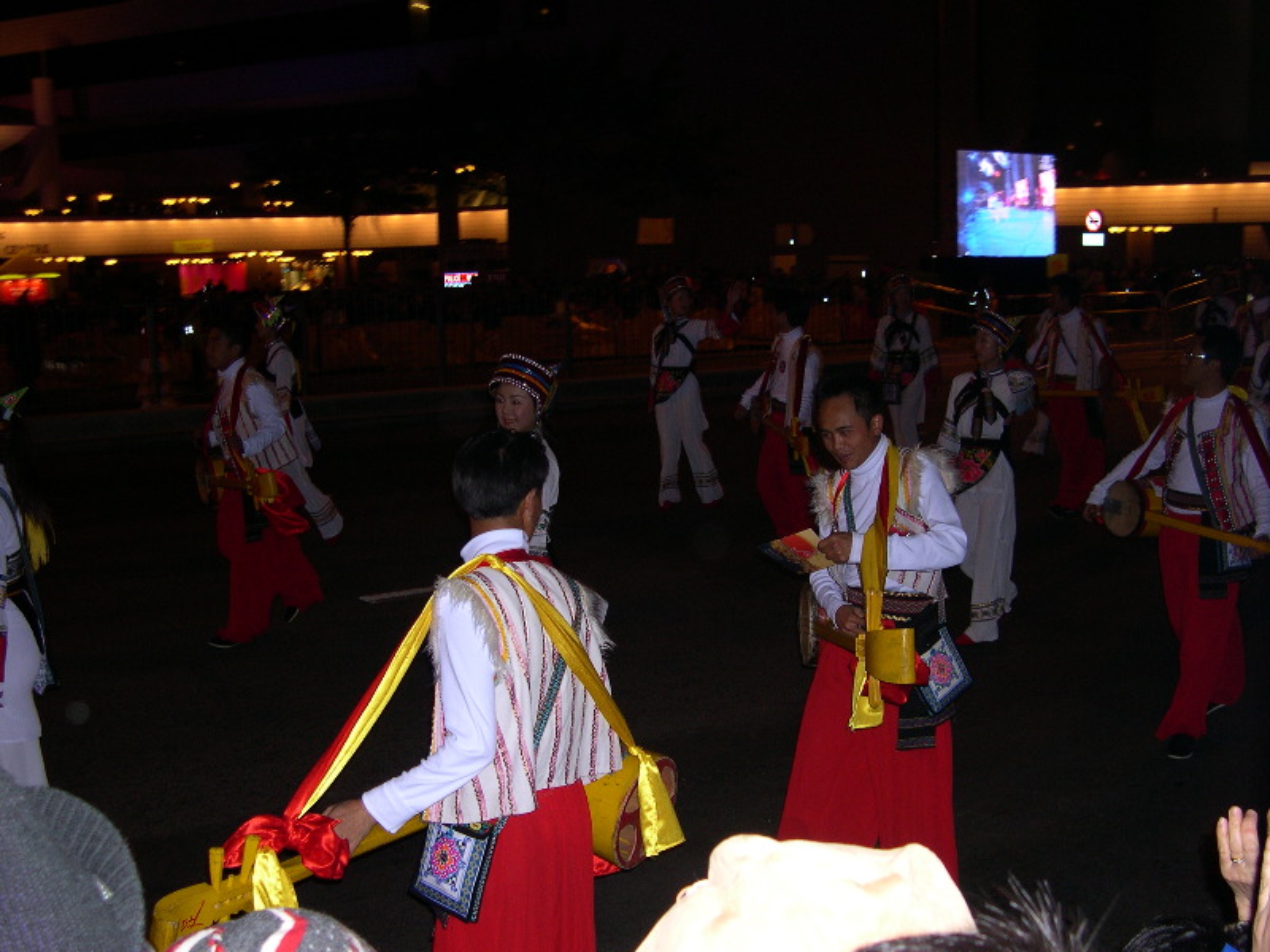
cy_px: 476
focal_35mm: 38
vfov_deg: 37.7
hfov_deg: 49.0
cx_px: 635
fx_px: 1394
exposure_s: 1/60
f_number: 2.8
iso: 137
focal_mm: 8
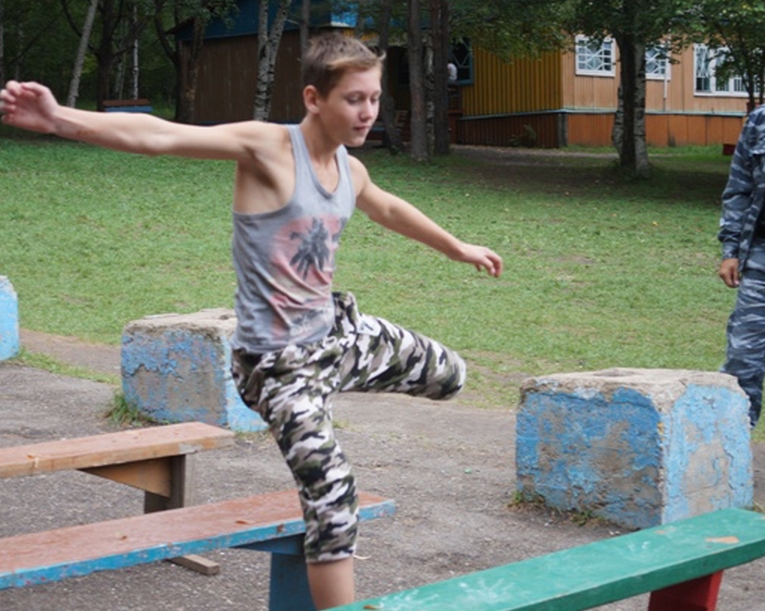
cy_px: 296
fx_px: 1991
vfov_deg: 17.4
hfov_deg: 21.7
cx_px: 305
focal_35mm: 88
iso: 640
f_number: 5.6
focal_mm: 50
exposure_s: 1/400
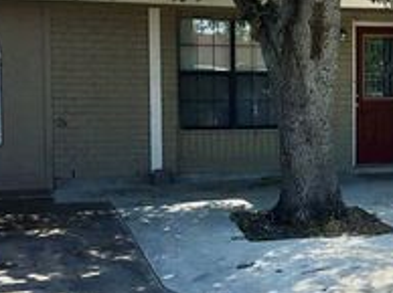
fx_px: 907
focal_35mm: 80
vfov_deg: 18.4
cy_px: 136
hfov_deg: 23.8
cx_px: 346
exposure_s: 1/715
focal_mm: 3.3
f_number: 2.4
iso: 25
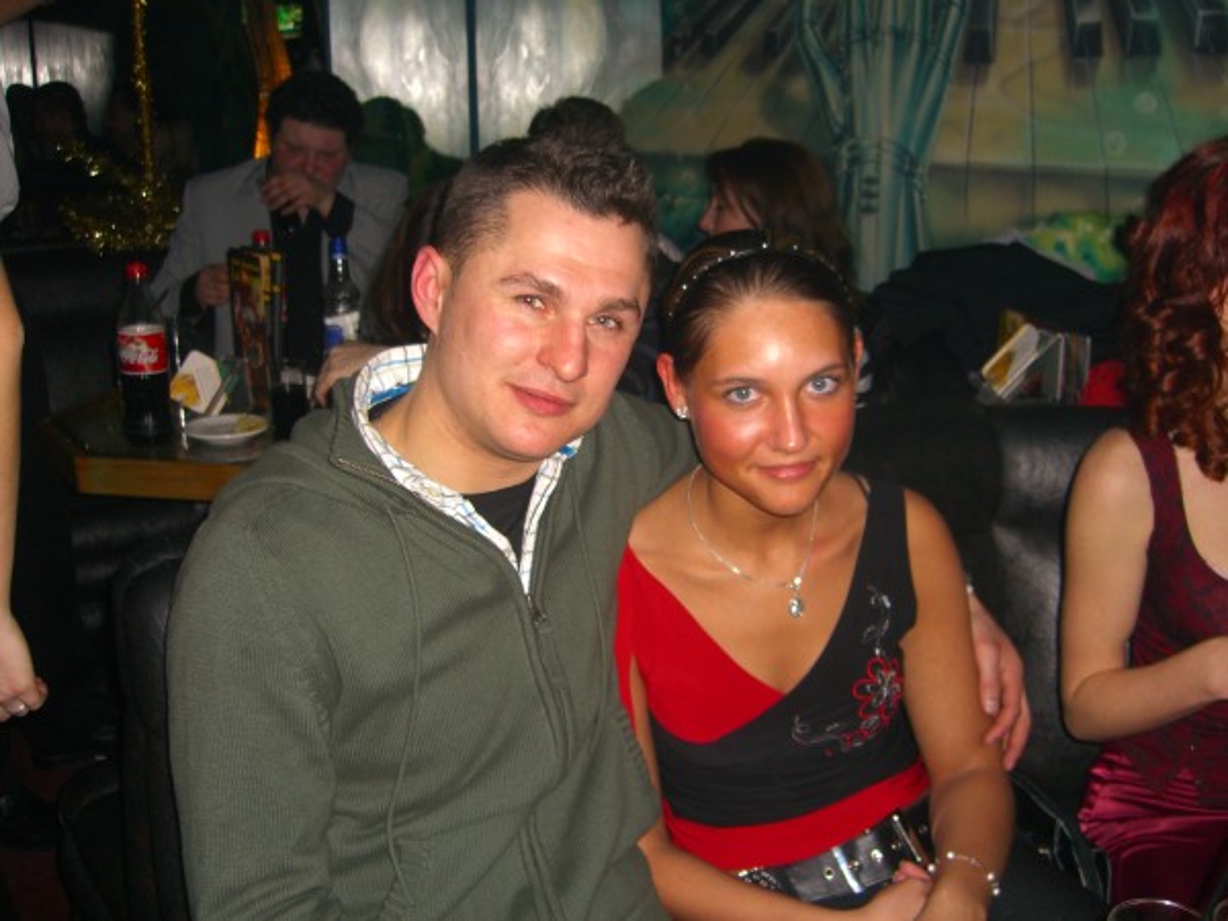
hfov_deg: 49.0
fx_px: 1348
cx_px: 614
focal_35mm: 38
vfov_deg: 37.7
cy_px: 460
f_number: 2.8
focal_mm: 7.9
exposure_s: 1/60
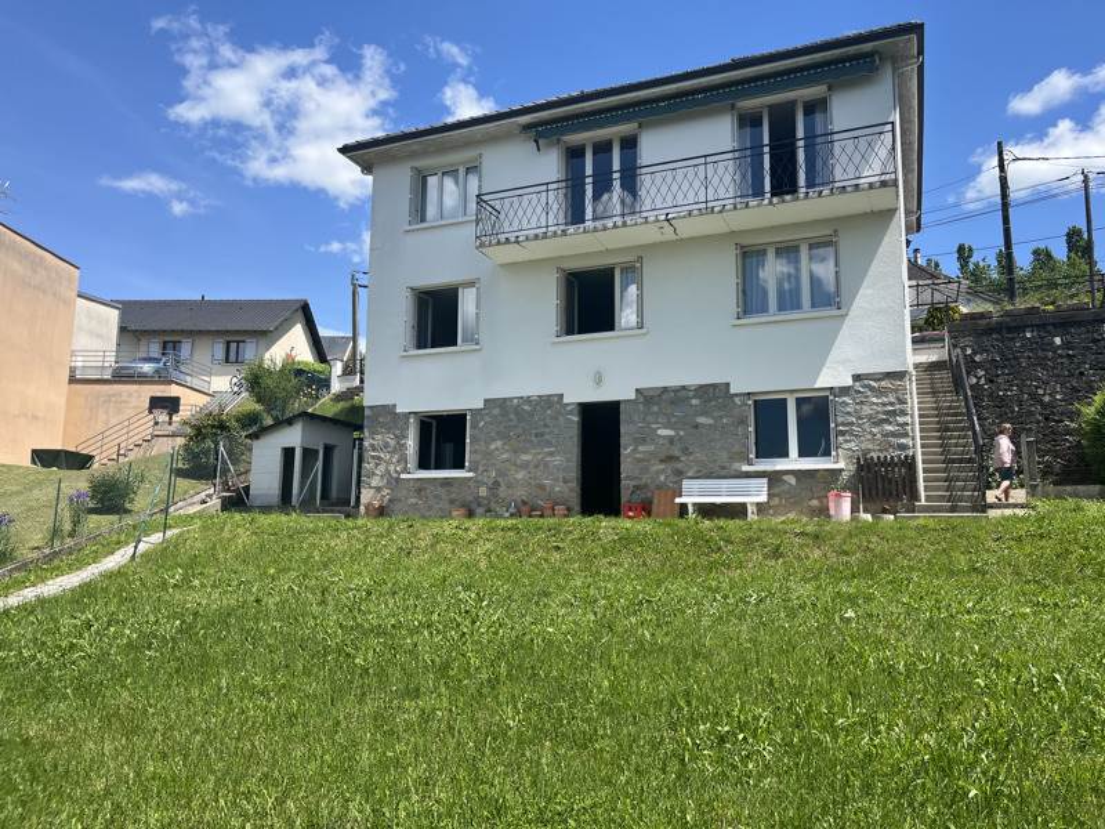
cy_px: 414
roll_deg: -0.2
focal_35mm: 26
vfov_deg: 53.1
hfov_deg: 67.3
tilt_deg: +9.4
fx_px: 830
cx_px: 552
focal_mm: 5.1
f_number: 1.6
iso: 50
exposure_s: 1/2899
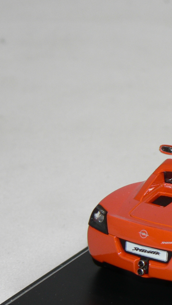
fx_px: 2090
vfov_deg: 8.4
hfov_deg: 4.7
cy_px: 194
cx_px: 218
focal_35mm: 258
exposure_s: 1/60
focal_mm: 19.9
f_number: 3.2
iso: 80
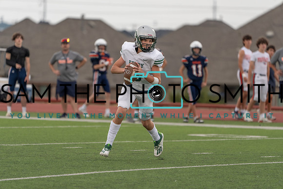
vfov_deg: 3.6
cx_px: 142
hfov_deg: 5.4
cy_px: 94
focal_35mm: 382
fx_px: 3004
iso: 800
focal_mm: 382
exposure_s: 1/500
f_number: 5.6
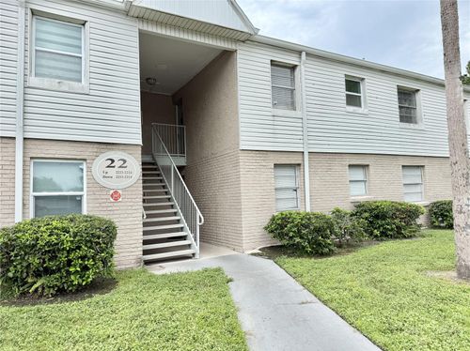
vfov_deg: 56.7
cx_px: 235
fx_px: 326
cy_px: 176
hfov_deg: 71.6
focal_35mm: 24
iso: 80
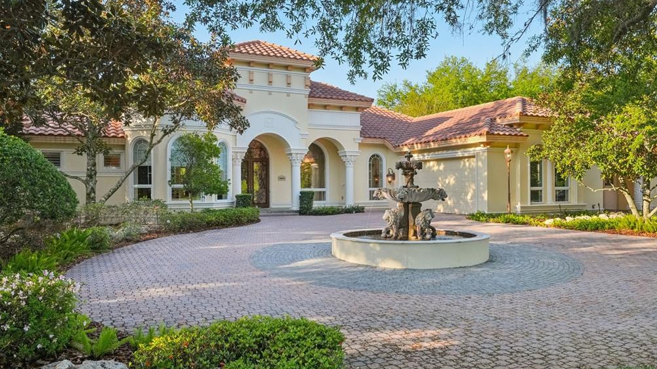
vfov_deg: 38.9
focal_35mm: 30
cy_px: 191
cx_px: 335
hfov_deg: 64.3
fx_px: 523
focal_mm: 19
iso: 800
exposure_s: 1/640
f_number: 8
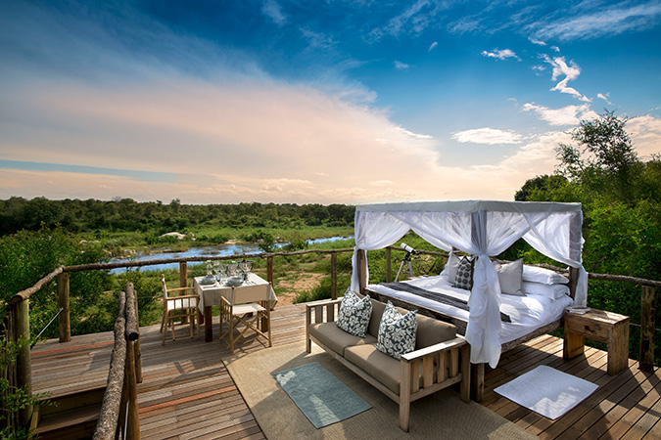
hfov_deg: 93.3
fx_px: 312
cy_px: 220
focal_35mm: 17
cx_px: 330
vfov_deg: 70.4
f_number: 11
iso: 200
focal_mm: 17
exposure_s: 1/350
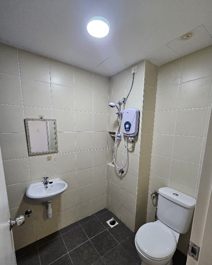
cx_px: 107
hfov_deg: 88.0
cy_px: 146
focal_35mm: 14
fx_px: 110
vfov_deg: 100.4
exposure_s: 1/50
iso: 250
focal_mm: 2.2
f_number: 2.2
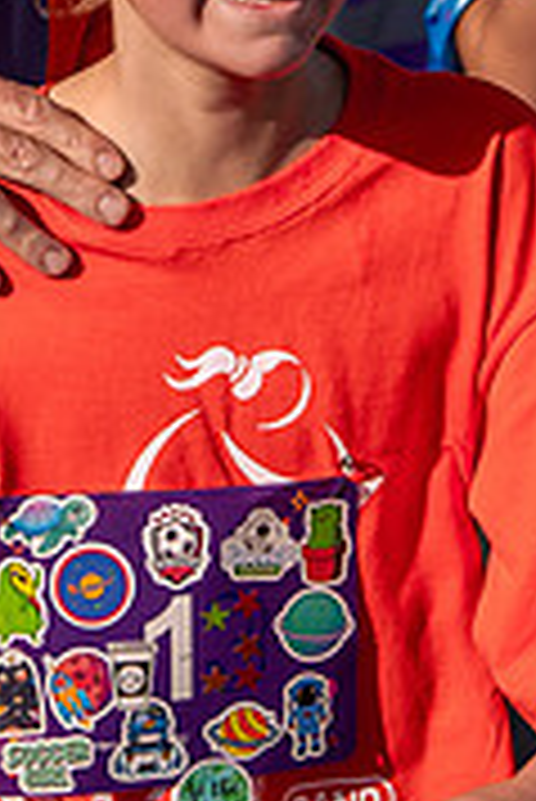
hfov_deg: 4.6
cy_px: -200
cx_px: 163
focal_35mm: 302
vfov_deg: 6.8
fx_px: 6731
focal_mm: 65
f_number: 5.6
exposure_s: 1/1000
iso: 200
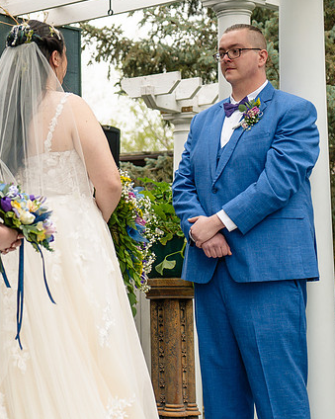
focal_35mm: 117
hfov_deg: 13.1
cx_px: 48
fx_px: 1451
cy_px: 166
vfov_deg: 16.4
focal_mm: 62
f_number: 4
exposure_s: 1/160
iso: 125
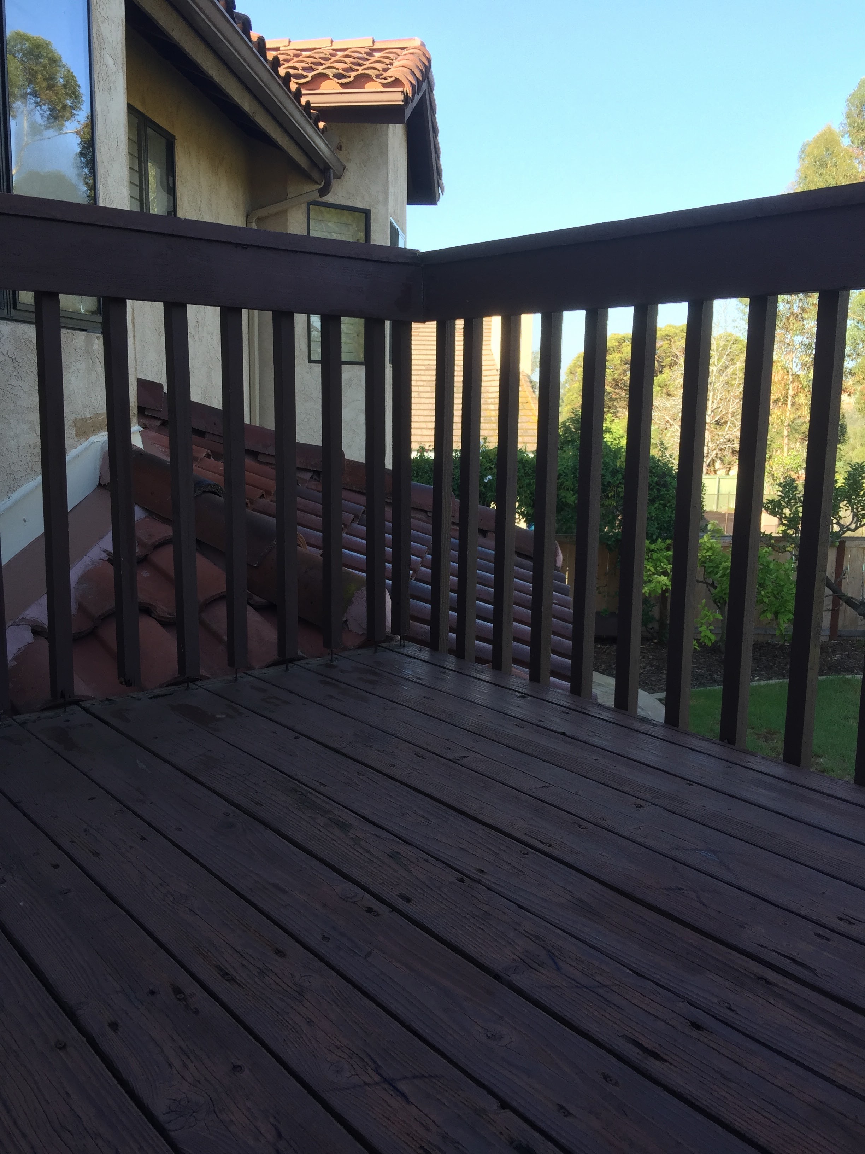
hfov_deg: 48.2
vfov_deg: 61.7
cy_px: 577
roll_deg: -0.7
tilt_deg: -9.2
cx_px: 432
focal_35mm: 29
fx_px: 966
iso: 32
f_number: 2.2
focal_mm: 4.15
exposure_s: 1/229
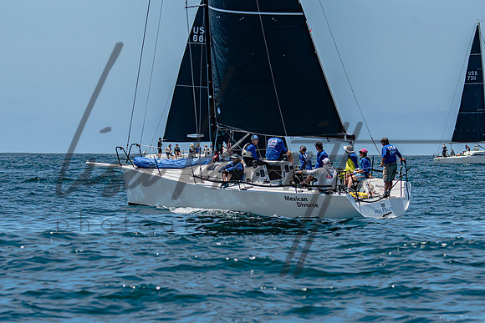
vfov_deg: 4.9
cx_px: 290
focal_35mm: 278
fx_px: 3753
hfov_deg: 7.4
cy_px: 192
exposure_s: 1/1600
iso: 200
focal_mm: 155
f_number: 5
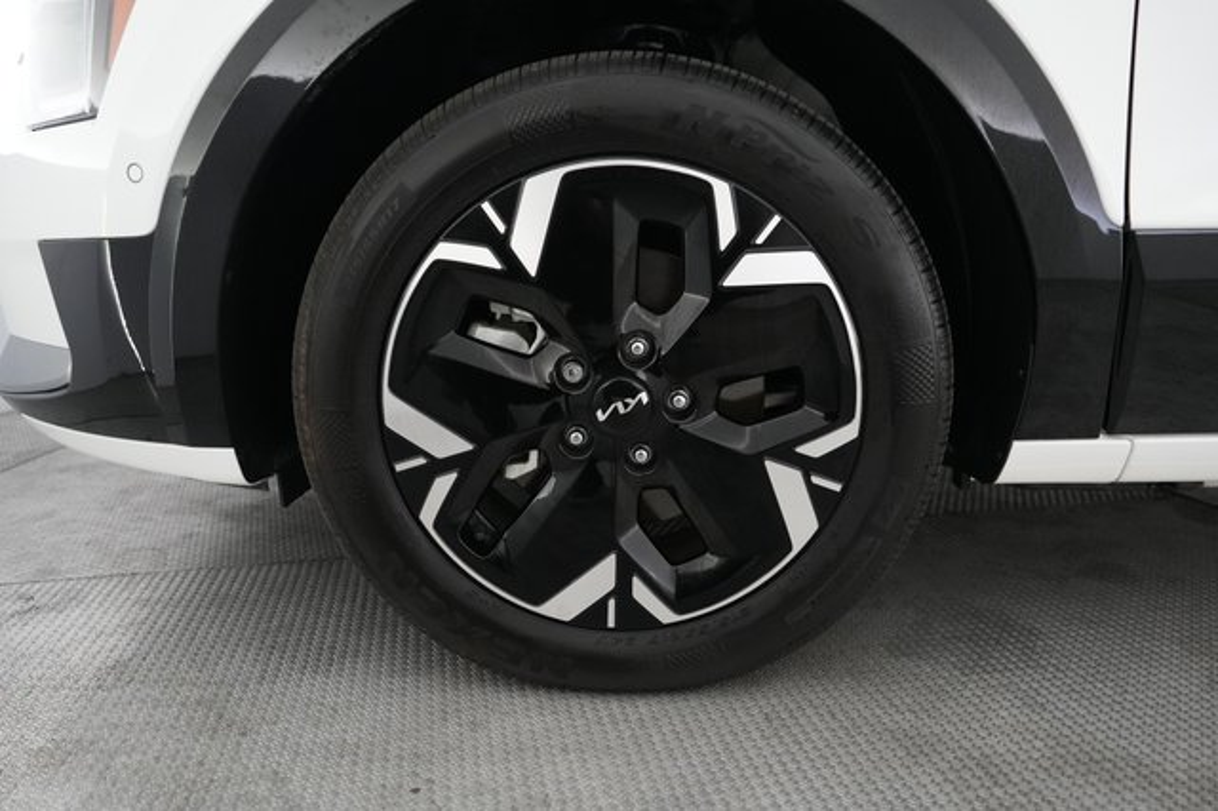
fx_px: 812
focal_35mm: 24
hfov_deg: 73.8
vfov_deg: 53.1
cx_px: 609
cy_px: 406
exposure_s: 1/160
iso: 5000
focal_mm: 24
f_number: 2.8
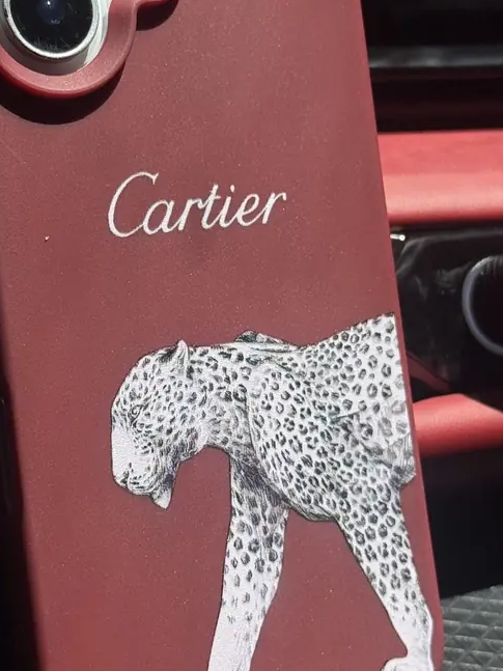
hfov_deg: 15.5
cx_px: 196
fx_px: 1841
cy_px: 321
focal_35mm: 95
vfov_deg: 20.7
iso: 64
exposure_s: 1/4098
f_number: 1.78
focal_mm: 6.76
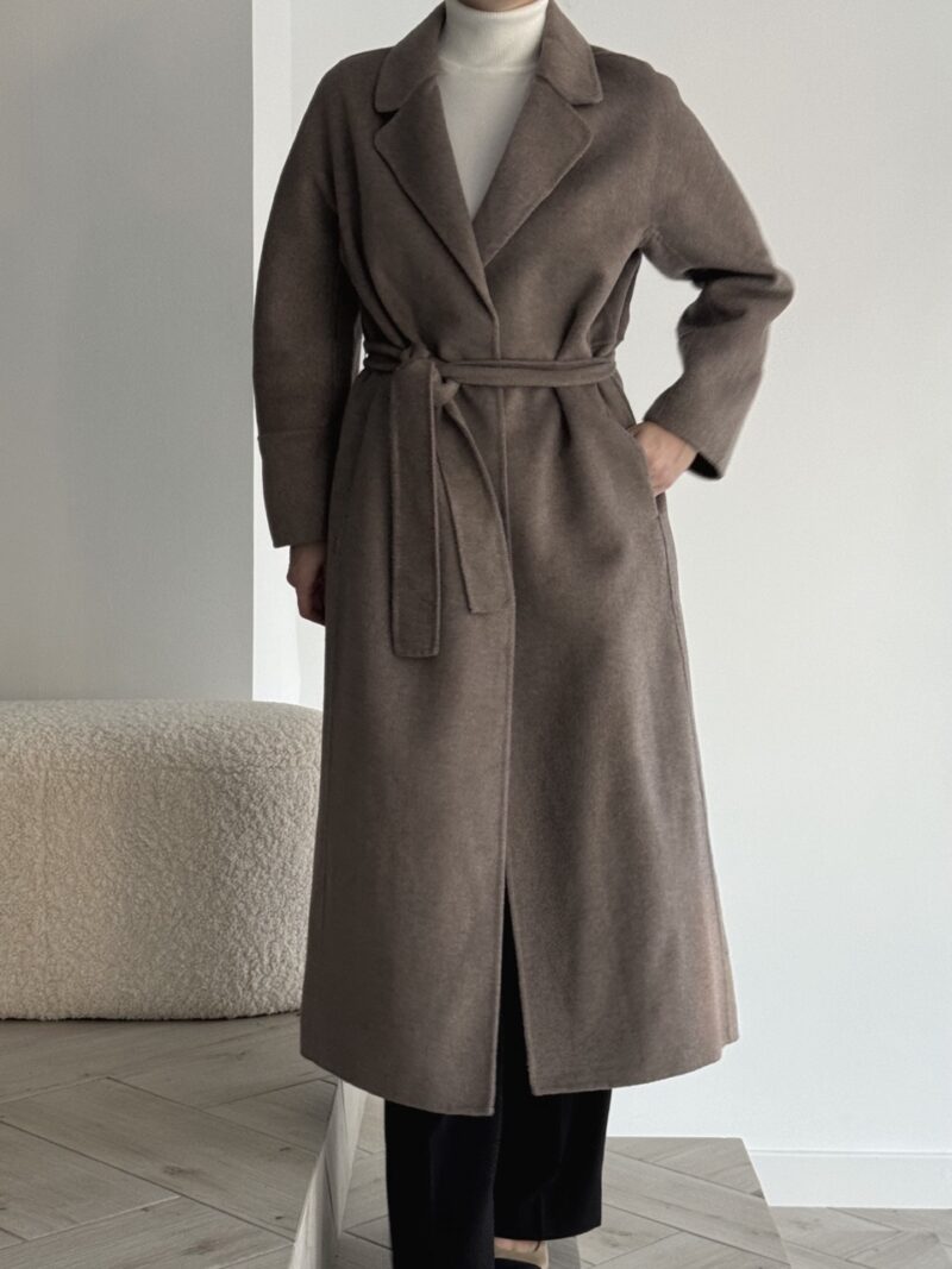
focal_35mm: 48
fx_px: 1760
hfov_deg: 30.3
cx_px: 476
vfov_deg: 39.7
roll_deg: +0.0
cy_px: 634
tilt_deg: -5.0
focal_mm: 6.76
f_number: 1.78
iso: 125
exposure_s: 1/60
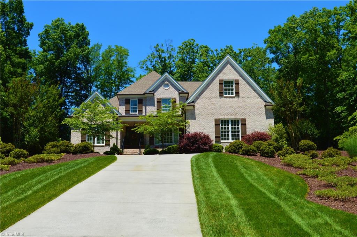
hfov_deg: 43.7
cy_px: 118
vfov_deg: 29.8
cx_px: 178
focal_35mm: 45
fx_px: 446
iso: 400
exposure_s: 1/400
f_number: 11
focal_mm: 30
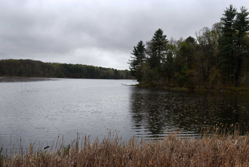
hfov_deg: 53.1
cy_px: 84
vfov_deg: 36.9
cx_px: 124
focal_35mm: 36
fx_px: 249
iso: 1000
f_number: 6.3
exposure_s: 1/4000
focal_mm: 36
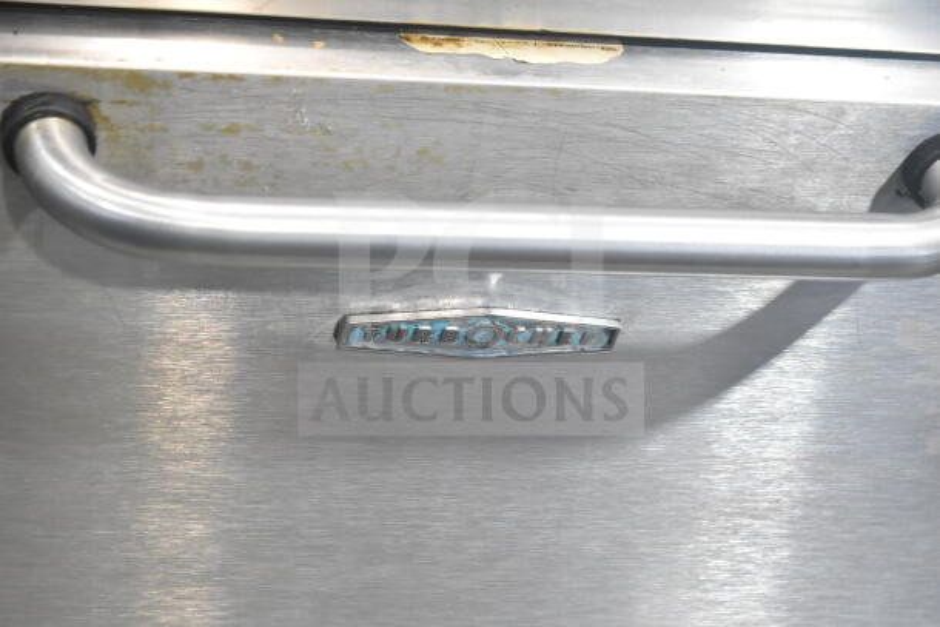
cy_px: 314
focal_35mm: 82
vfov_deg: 16.6
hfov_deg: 24.6
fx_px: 2155
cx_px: 470
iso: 2200
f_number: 5.6
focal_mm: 55
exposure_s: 1/100
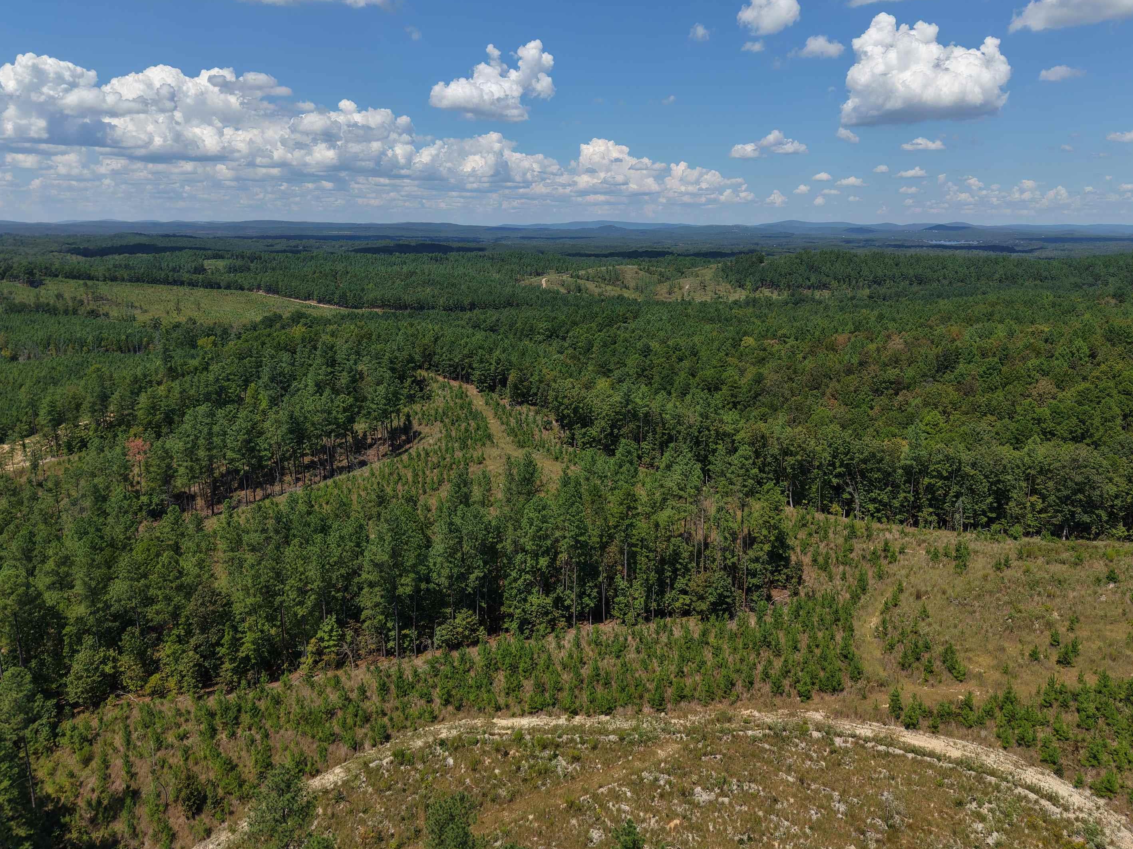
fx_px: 851
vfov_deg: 53.0
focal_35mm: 26
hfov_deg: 67.3
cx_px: 594
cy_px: 399
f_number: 1.8
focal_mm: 8.67
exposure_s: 1/6400
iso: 180
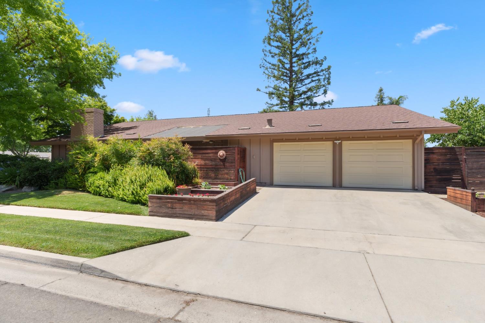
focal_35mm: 18
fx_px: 238
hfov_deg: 91.0
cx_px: 242
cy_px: 162
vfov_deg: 68.2
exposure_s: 1/400
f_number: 8
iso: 100
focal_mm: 11.8
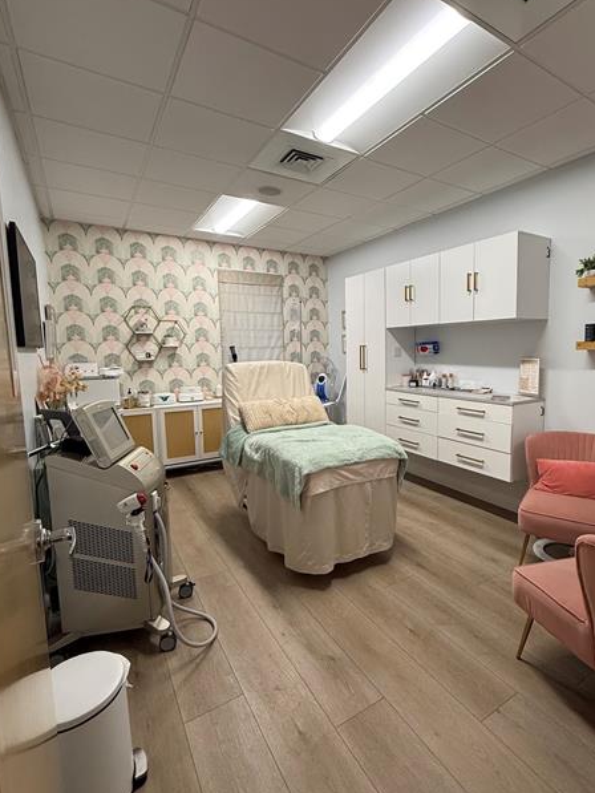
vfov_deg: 87.7
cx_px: 365
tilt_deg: -5.9
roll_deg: +0.4
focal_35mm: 18
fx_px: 412
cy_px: 395
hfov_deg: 70.7
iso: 160
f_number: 2.2
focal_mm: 2.22
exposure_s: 1/100
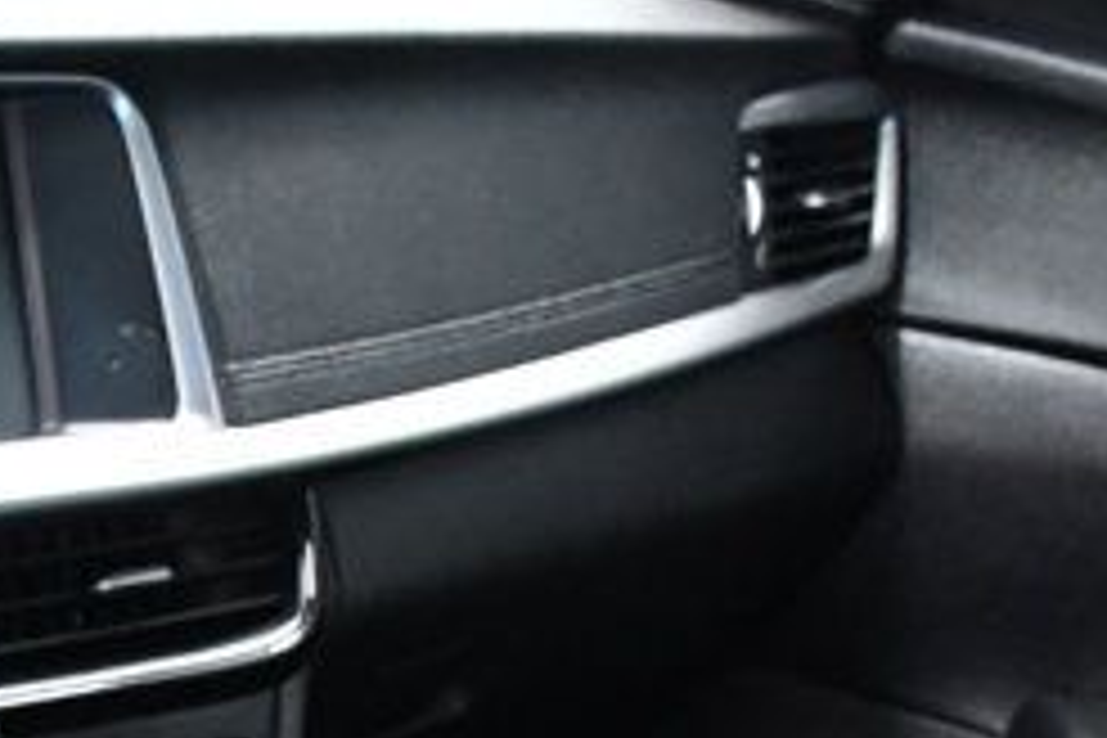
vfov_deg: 10.4
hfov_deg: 15.5
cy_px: 1300
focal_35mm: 125
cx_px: -392
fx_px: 3843
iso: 2500
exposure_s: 1/60
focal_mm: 20
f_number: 6.3
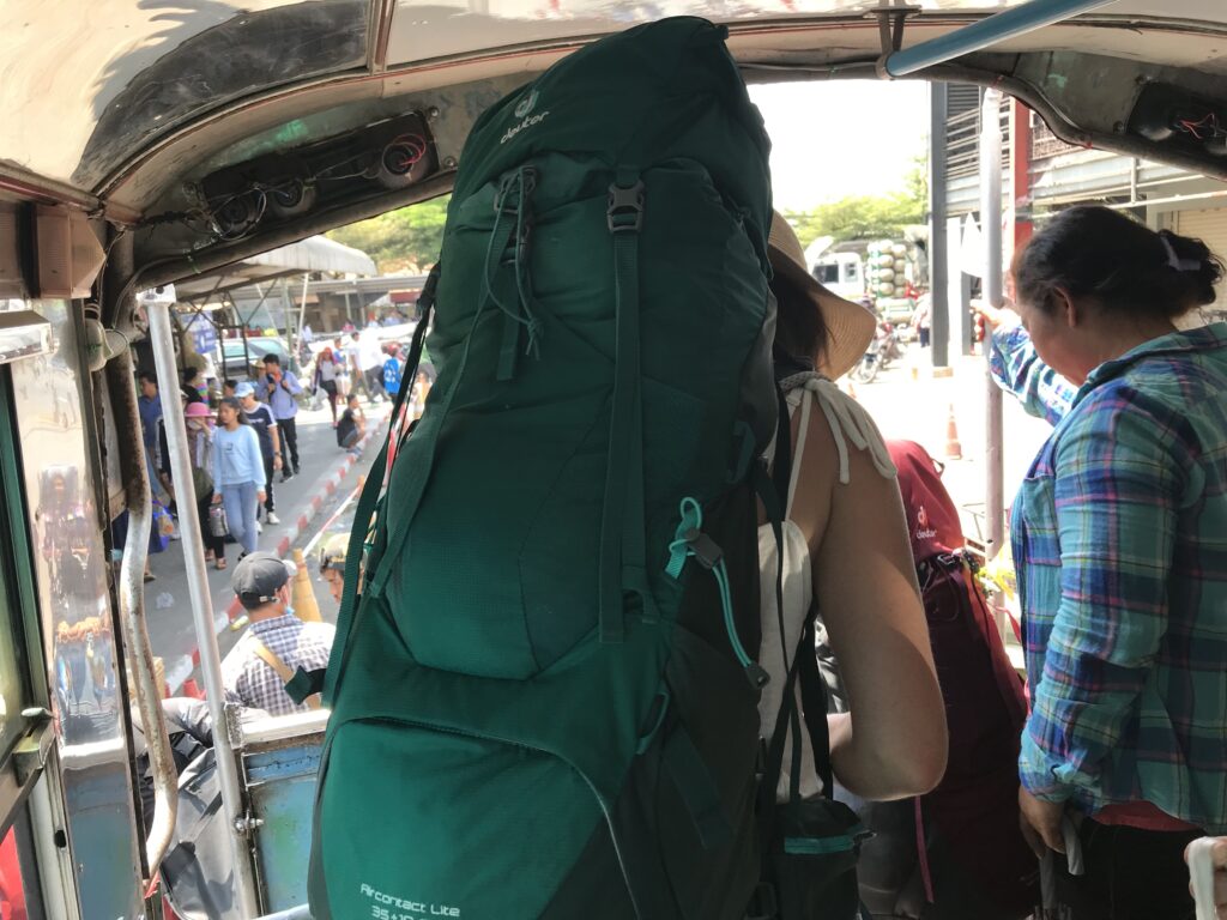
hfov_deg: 63.4
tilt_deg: -8.7
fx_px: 992
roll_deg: +2.3
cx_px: 614
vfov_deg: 49.7
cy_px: 460
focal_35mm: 28
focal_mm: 3.99
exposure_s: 1/211
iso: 20
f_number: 1.8
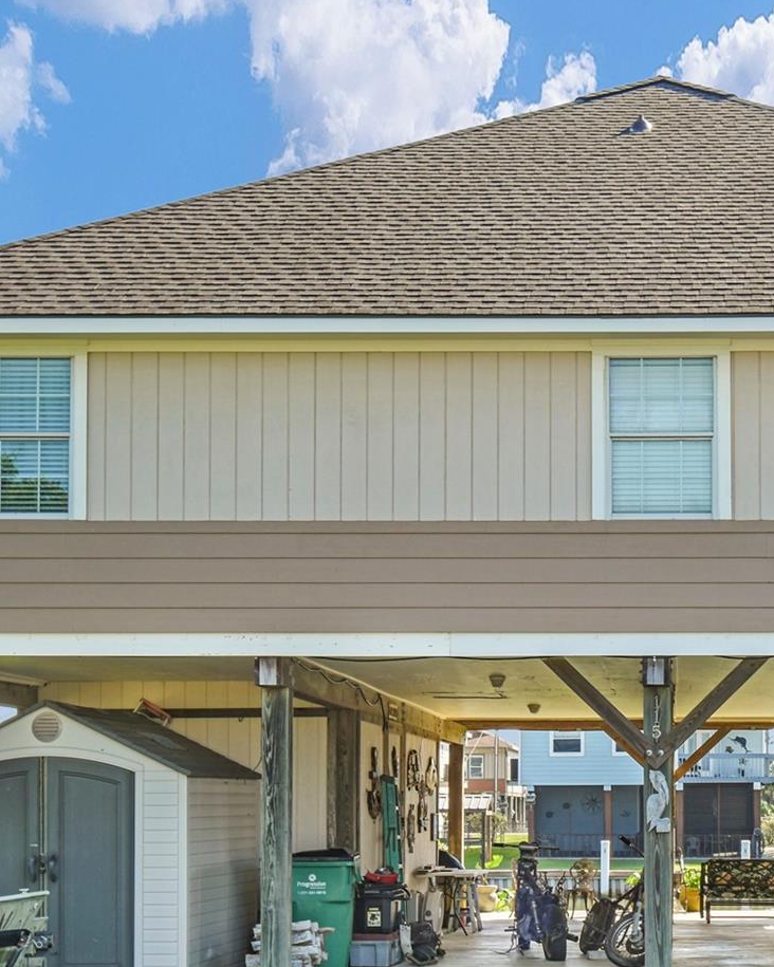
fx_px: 1804
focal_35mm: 63
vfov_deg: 29.6
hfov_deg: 23.7
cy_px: 710
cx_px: 661
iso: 100
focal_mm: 20
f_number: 7.1
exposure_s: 1/200
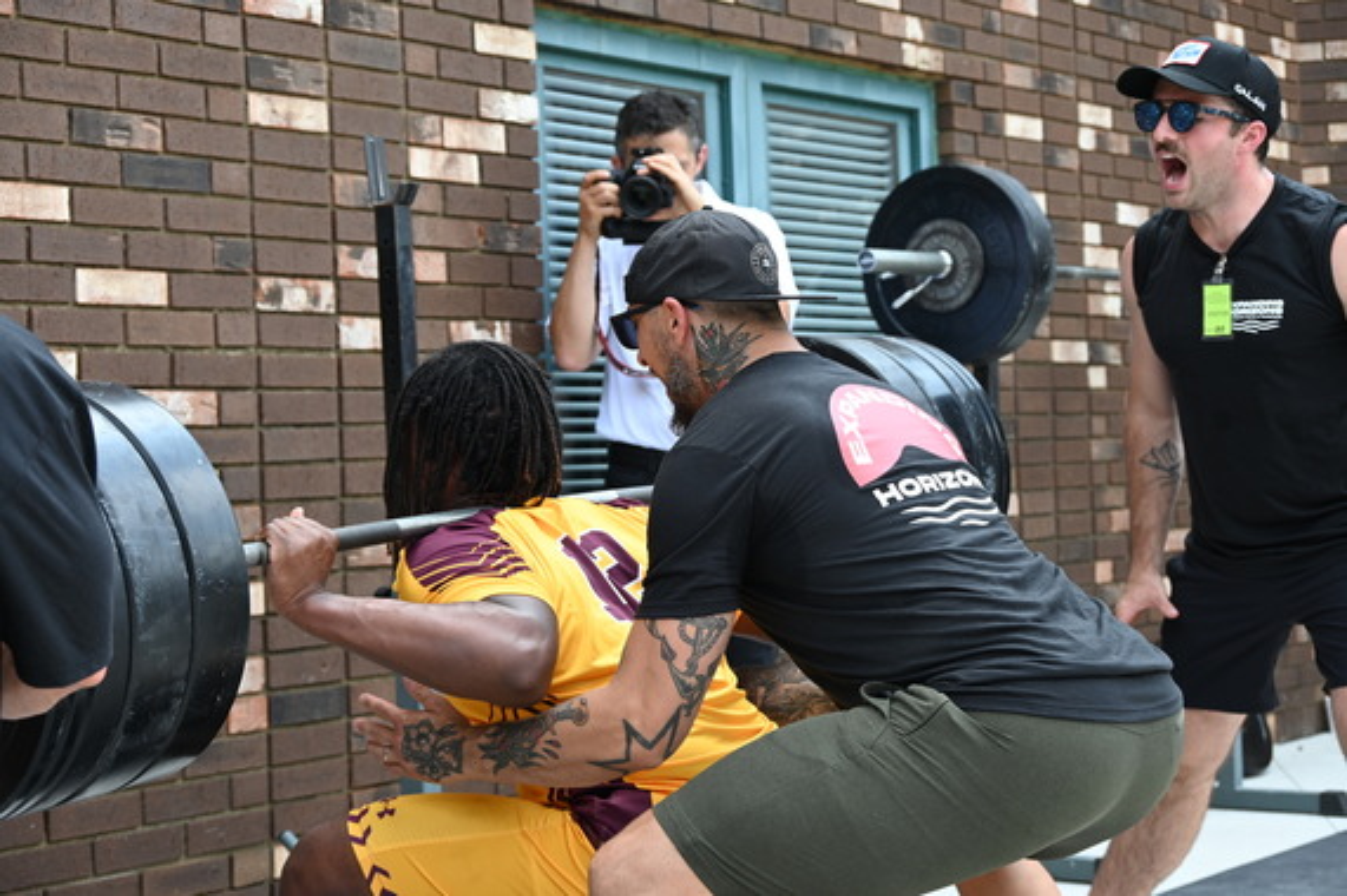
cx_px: 674
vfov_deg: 20.9
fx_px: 2431
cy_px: 448
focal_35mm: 65
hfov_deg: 31.0
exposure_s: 1/250
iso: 320
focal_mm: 65
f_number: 6
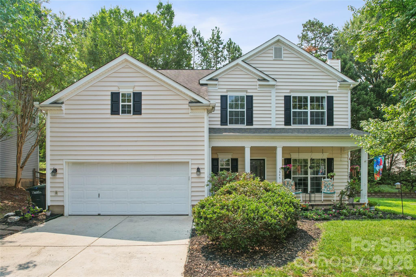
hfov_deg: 78.6
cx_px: 208
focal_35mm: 22
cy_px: 138
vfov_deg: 57.2
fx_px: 254
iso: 100
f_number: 2.8
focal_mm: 8.4
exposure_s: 1/125
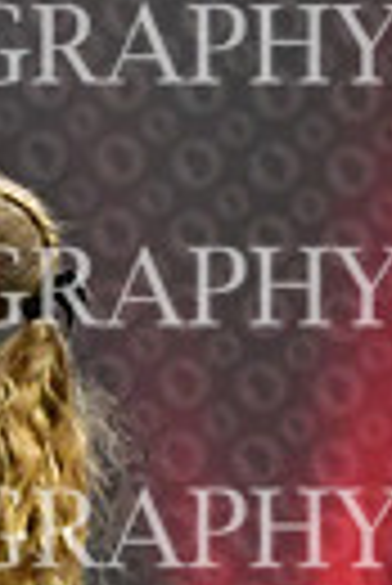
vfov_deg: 2.0
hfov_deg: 1.3
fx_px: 16875
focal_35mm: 1036
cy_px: -76
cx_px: -466
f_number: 3.2
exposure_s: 1/500
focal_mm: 155
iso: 5000
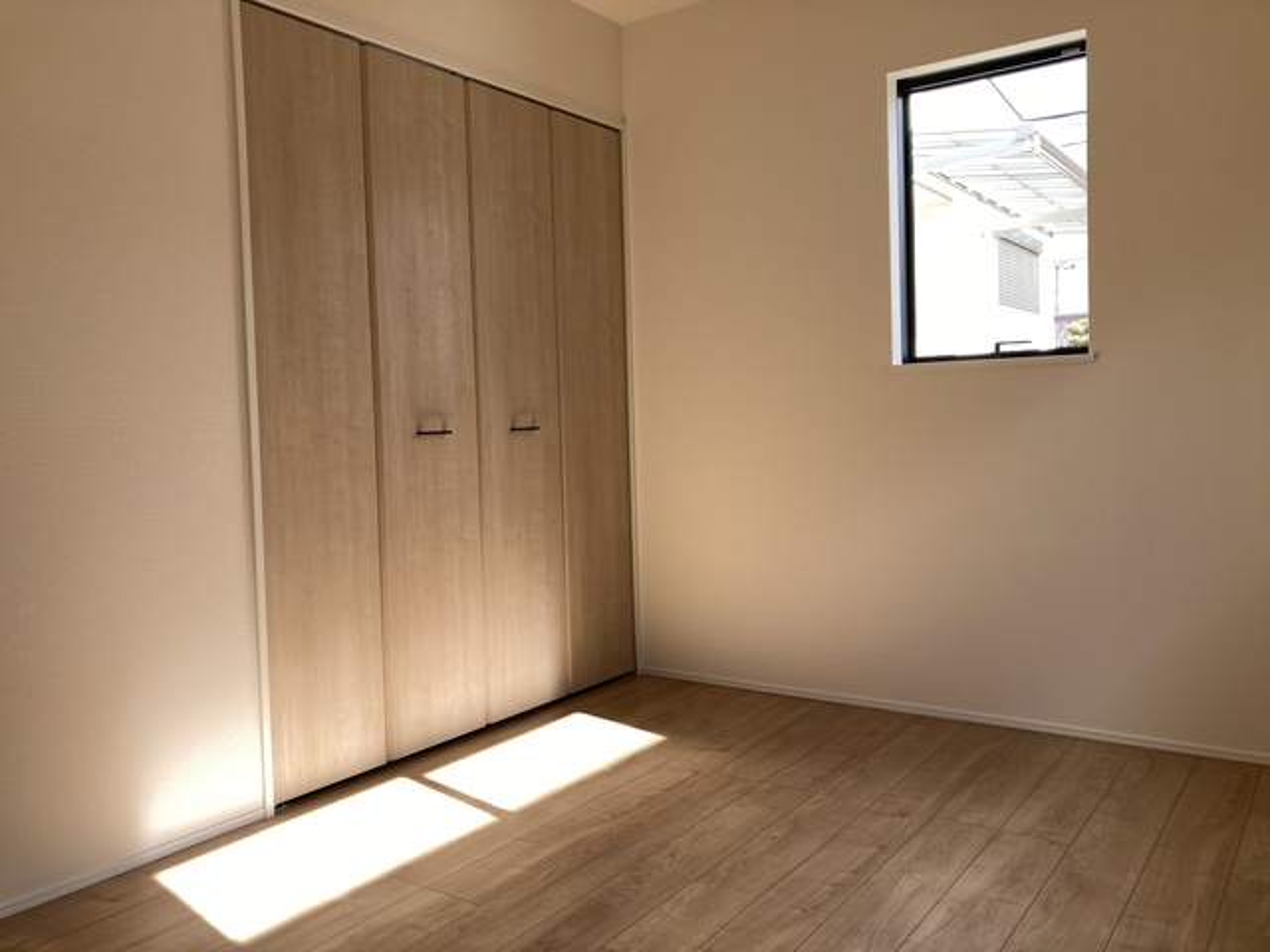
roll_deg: +1.1
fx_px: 1027
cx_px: 635
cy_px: 476
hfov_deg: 63.4
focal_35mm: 28
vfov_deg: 49.7
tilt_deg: -1.7
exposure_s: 1/161
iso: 20
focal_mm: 3.99
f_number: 1.8
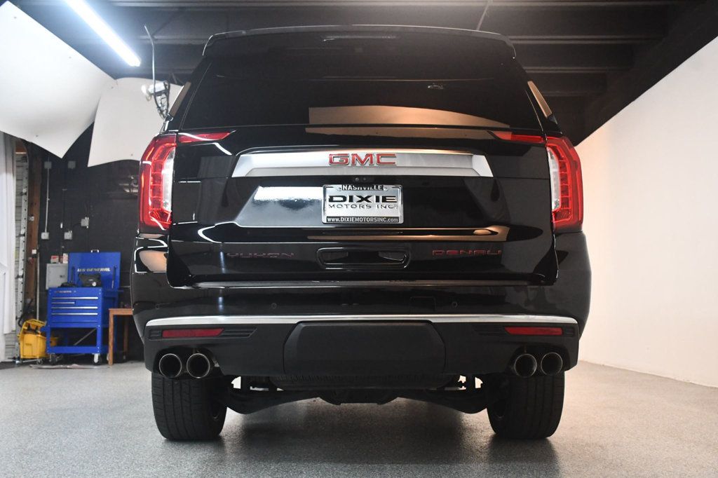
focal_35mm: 36
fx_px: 718
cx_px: 359
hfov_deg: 53.1
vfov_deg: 36.8
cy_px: 239
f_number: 3.8
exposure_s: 1/125
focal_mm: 24
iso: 3200
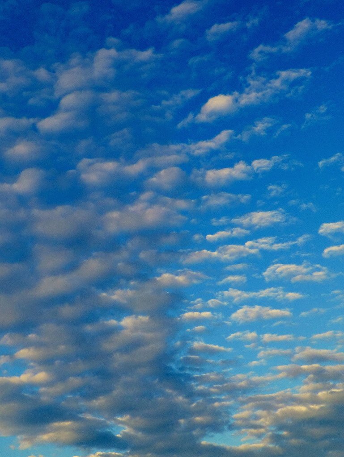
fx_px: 530
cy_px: 228
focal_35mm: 40
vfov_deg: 46.8
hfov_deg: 36.0
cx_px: 172
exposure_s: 1/320
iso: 80
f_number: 3.8
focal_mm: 7.1
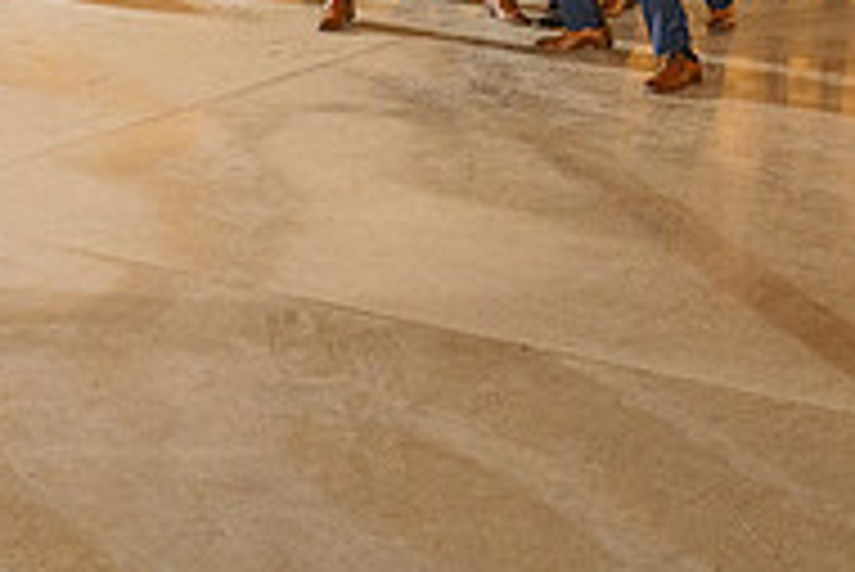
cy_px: -241
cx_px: 270
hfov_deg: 23.2
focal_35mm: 87
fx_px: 2068
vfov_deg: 14.8
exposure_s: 1/200
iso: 2500
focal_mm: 28.5
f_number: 4
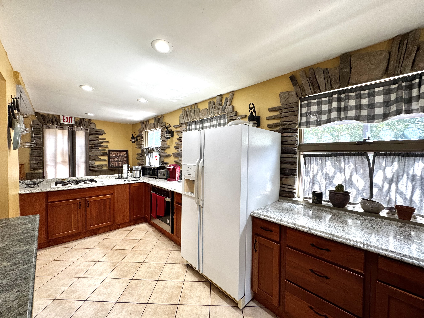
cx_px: 212
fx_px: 171
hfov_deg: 102.1
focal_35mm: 14
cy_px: 159
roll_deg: +0.1
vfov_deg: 85.7
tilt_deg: -2.2
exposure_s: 1/120
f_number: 2.2
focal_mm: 2.22
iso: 200
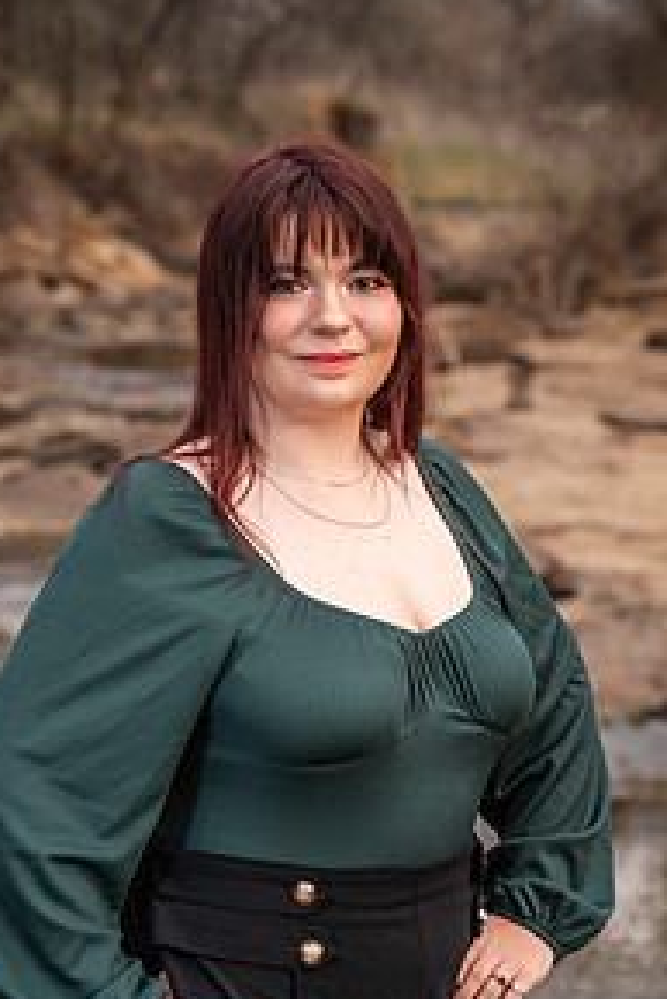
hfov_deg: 12.6
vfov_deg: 18.7
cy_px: 688
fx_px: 3025
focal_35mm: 109
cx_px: 328
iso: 100
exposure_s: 1/200
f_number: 4
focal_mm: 70
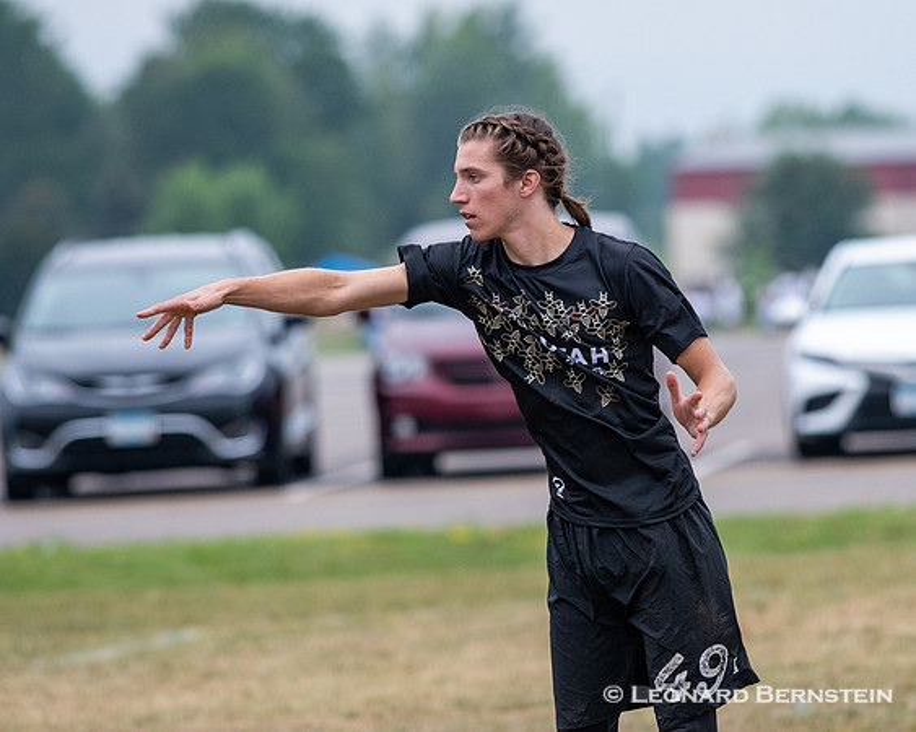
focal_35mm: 532
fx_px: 14414
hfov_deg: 3.6
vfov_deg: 2.9
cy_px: 348
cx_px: 536
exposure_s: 1/2500
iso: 1600
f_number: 5.6
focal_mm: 300
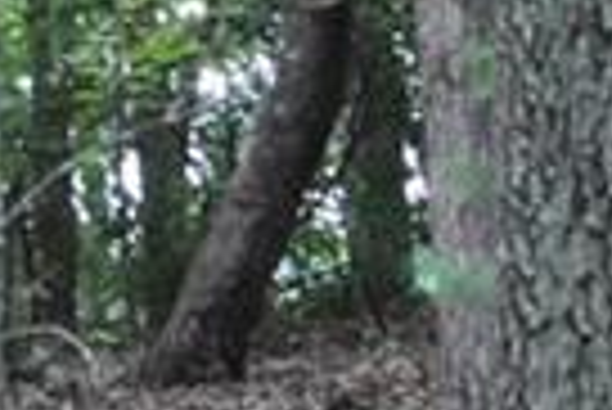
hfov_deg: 9.1
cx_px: -873
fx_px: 3455
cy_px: 363
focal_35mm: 203
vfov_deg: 6.8
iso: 400
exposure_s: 1/30
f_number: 5.6
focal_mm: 18
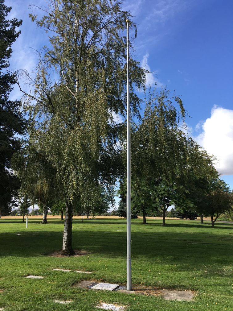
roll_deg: +0.1
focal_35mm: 29
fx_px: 260
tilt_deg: +10.4
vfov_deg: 61.7
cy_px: 156
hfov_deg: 48.2
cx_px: 116
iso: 25
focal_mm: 4.15
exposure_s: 1/769
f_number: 2.2
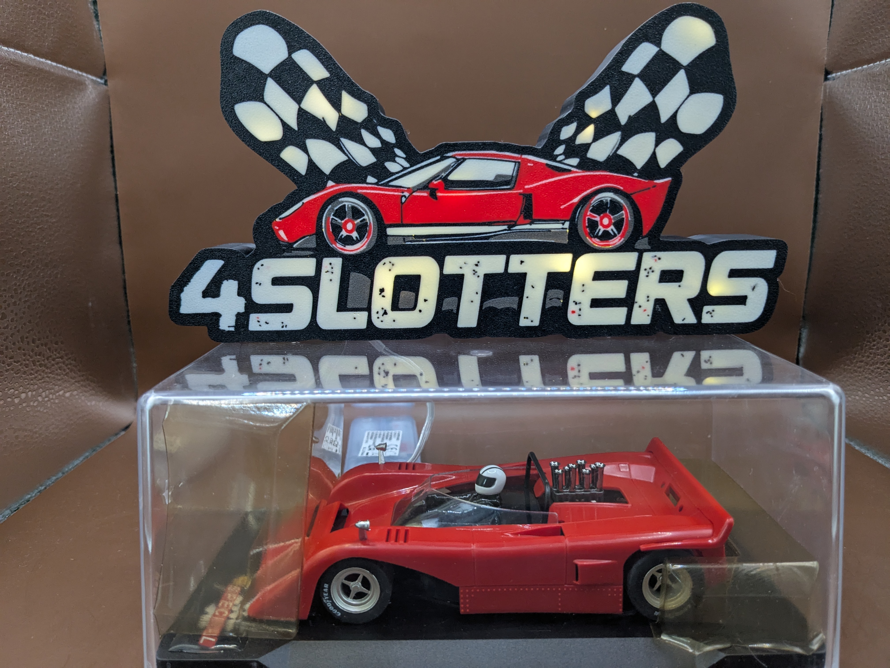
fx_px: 694
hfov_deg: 65.3
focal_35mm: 27
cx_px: 445
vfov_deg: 51.4
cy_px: 334
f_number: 1.73
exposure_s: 1/33.3
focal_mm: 4.38
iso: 147
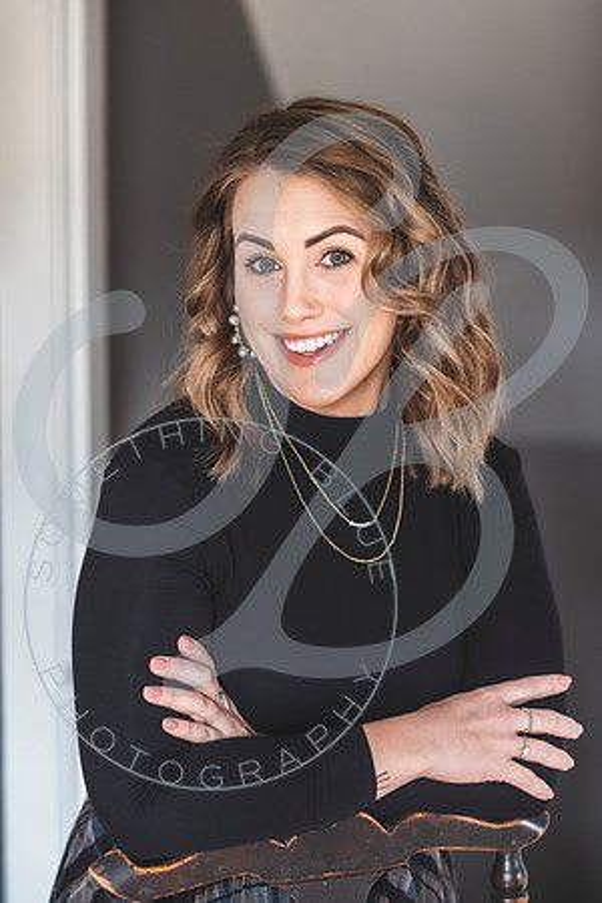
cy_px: 452
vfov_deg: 23.9
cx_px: 301
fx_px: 2132
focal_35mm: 85
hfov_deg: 16.1
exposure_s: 1/125
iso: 1000
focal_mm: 85
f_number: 2.8
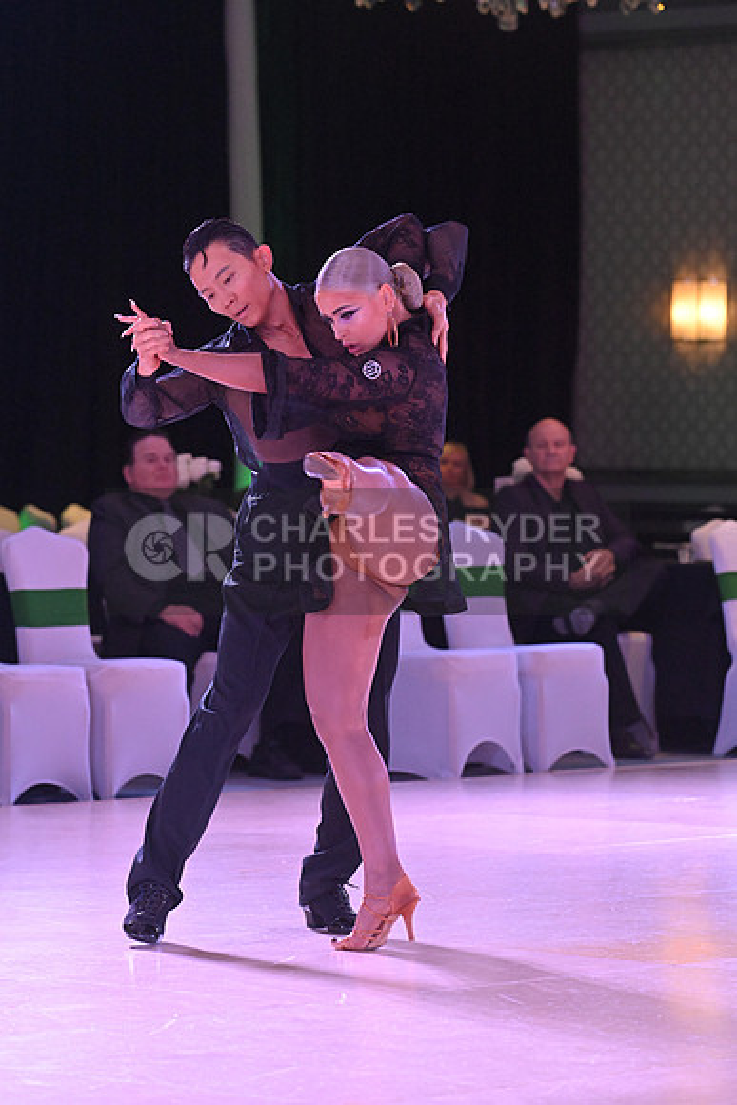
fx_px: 5063
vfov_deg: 12.4
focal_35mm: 165
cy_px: 552
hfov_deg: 8.3
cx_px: 368
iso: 5000
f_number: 5.6
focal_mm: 165
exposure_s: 1/400
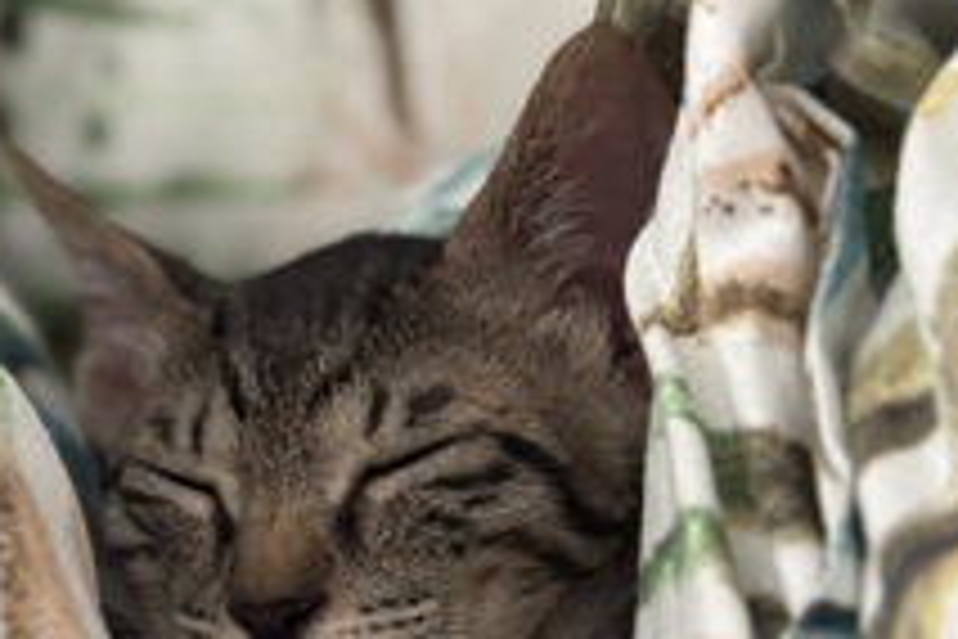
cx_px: 286
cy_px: 623
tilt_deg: -20.9
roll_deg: +1.1
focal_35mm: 107
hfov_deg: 19.0
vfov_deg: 12.7
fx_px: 2847
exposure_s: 1/40
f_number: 1.78
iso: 500
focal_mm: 6.76
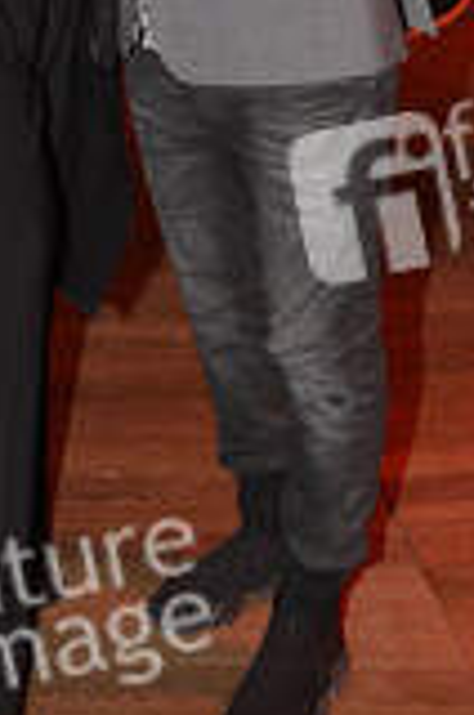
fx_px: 1983
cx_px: 112
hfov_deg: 13.6
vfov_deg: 19.7
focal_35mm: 100
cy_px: -45
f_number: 6.3
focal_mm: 40
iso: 2500
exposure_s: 1/60
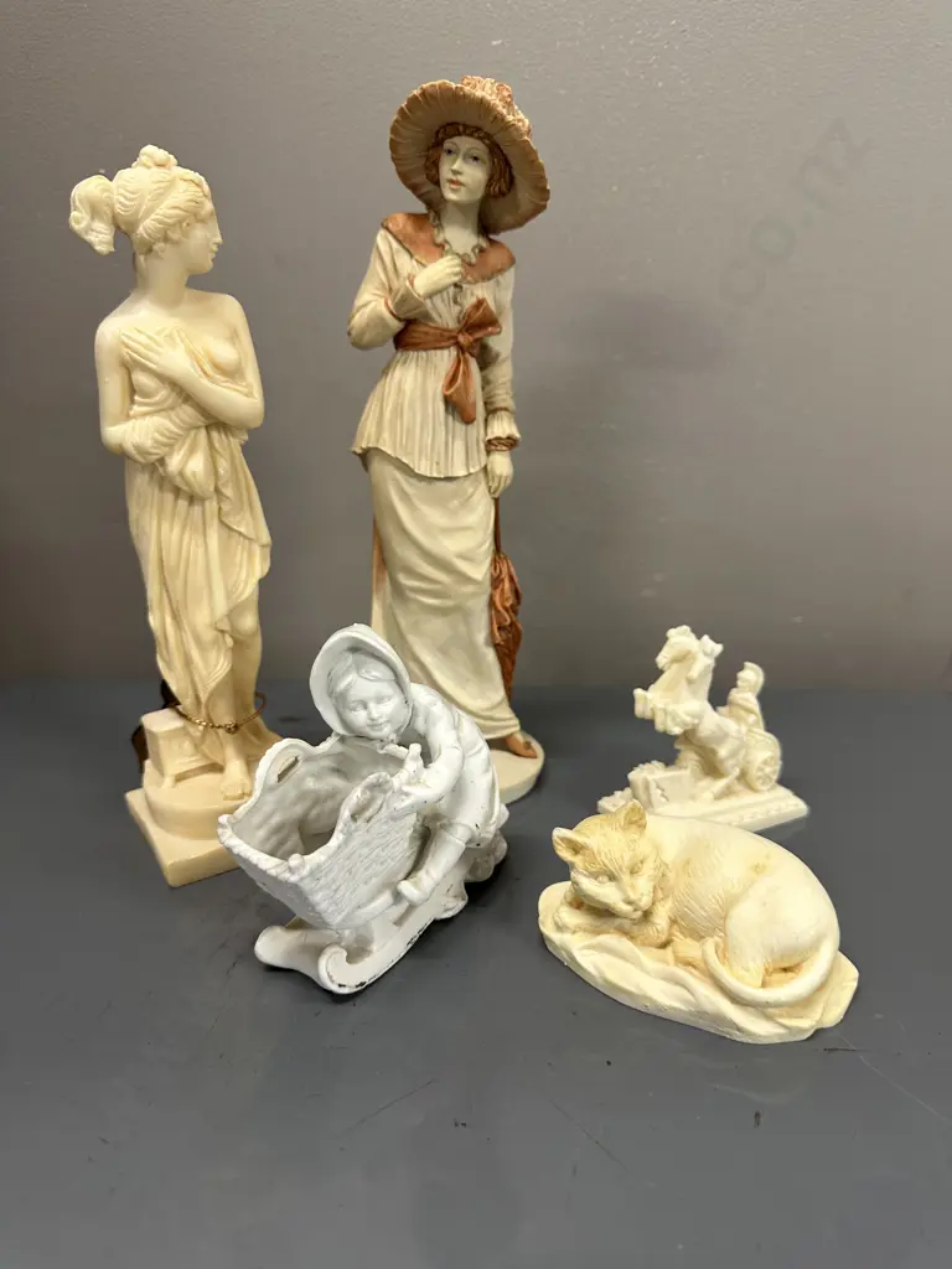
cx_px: 476
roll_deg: -0.6
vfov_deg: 71.6
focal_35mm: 24
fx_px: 880
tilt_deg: -18.6
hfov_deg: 56.8
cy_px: 634
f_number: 1.78
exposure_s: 1/50
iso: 125
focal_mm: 6.86
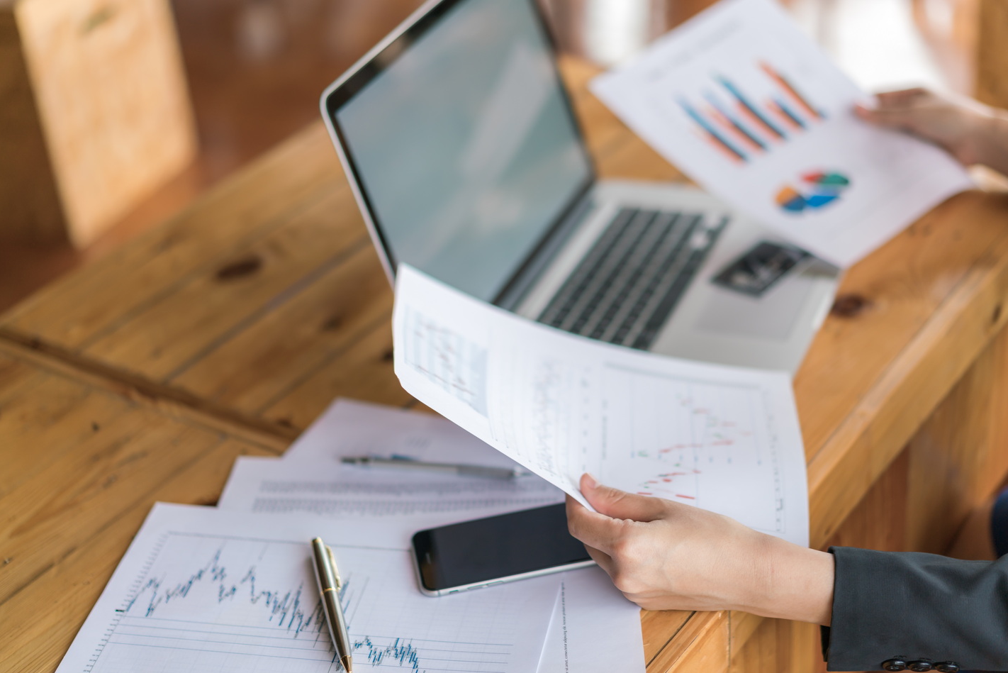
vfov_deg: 23.4
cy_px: 321
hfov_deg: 34.5
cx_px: 518
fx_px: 1624
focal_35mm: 58
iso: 100
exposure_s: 1/250
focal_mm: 55
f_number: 1.8
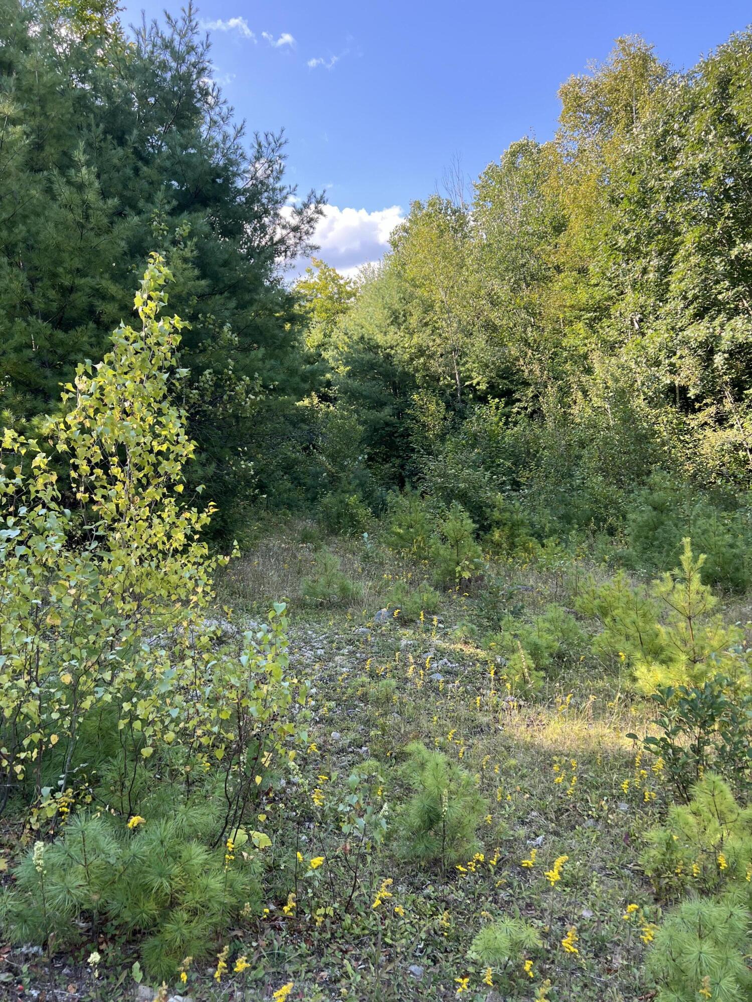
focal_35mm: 26
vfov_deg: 67.3
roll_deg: +7.6
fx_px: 753
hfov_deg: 53.1
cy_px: 501
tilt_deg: -5.1
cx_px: 376
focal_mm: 5.7
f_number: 1.5
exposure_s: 1/419
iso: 50
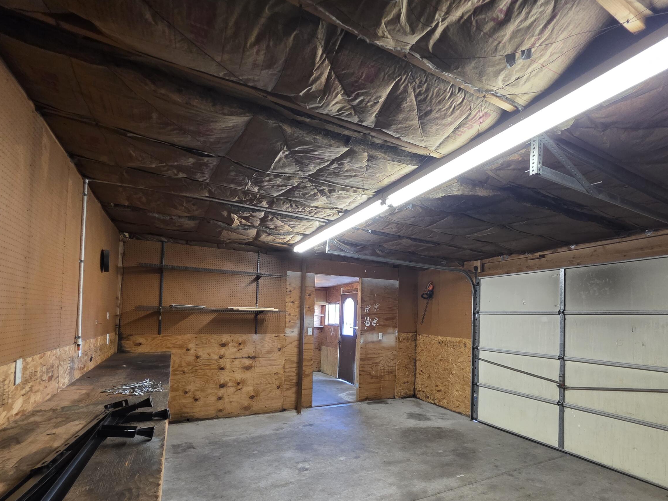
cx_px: 383
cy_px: 306
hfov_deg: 90.4
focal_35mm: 17
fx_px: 328
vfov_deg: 73.7
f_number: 1.9
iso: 500
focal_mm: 2.2
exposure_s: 1/60
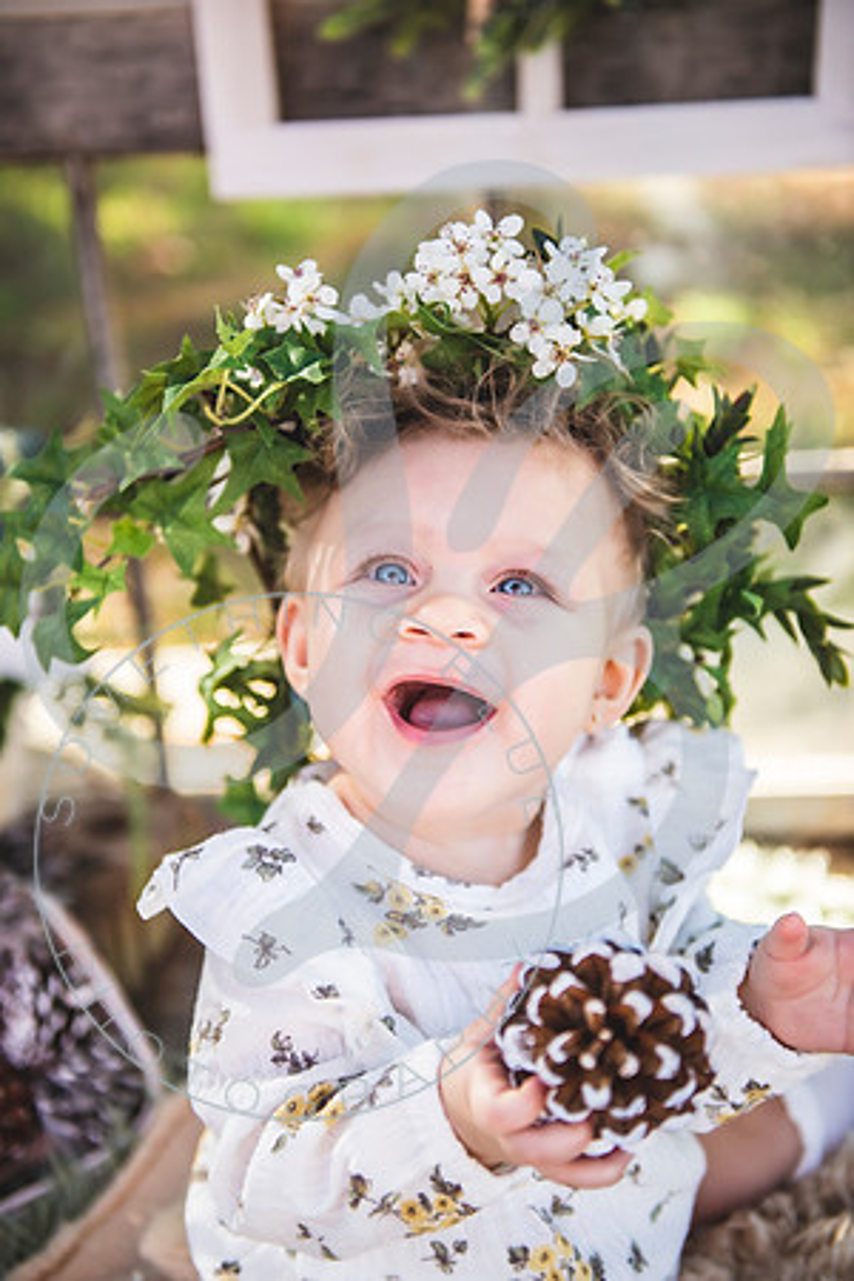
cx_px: 427
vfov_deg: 38.2
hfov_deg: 26.0
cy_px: 640
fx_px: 1850
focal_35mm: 52
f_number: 2.8
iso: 200
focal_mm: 52
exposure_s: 1/400
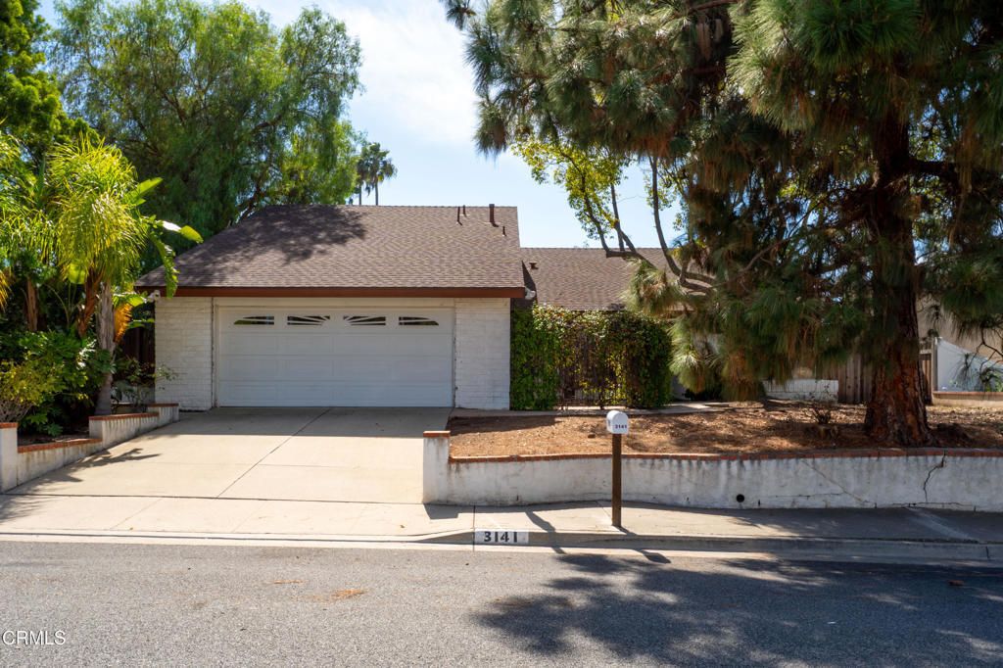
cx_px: 516
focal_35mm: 28
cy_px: 384
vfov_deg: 46.5
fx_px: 775
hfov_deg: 65.8
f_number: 14
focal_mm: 24
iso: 100
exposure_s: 1/50
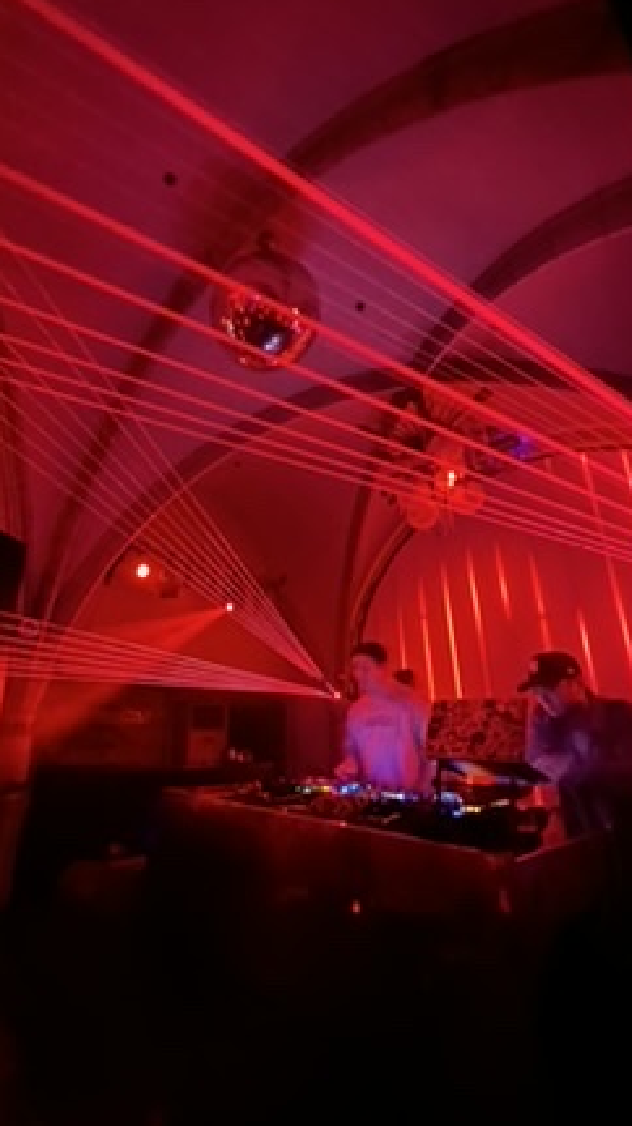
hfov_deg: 63.3
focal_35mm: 17
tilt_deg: +20.5
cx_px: 256
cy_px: 536
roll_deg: -1.9
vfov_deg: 95.9
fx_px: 507
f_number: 2.2
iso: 1250
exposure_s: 1/4
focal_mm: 2.22
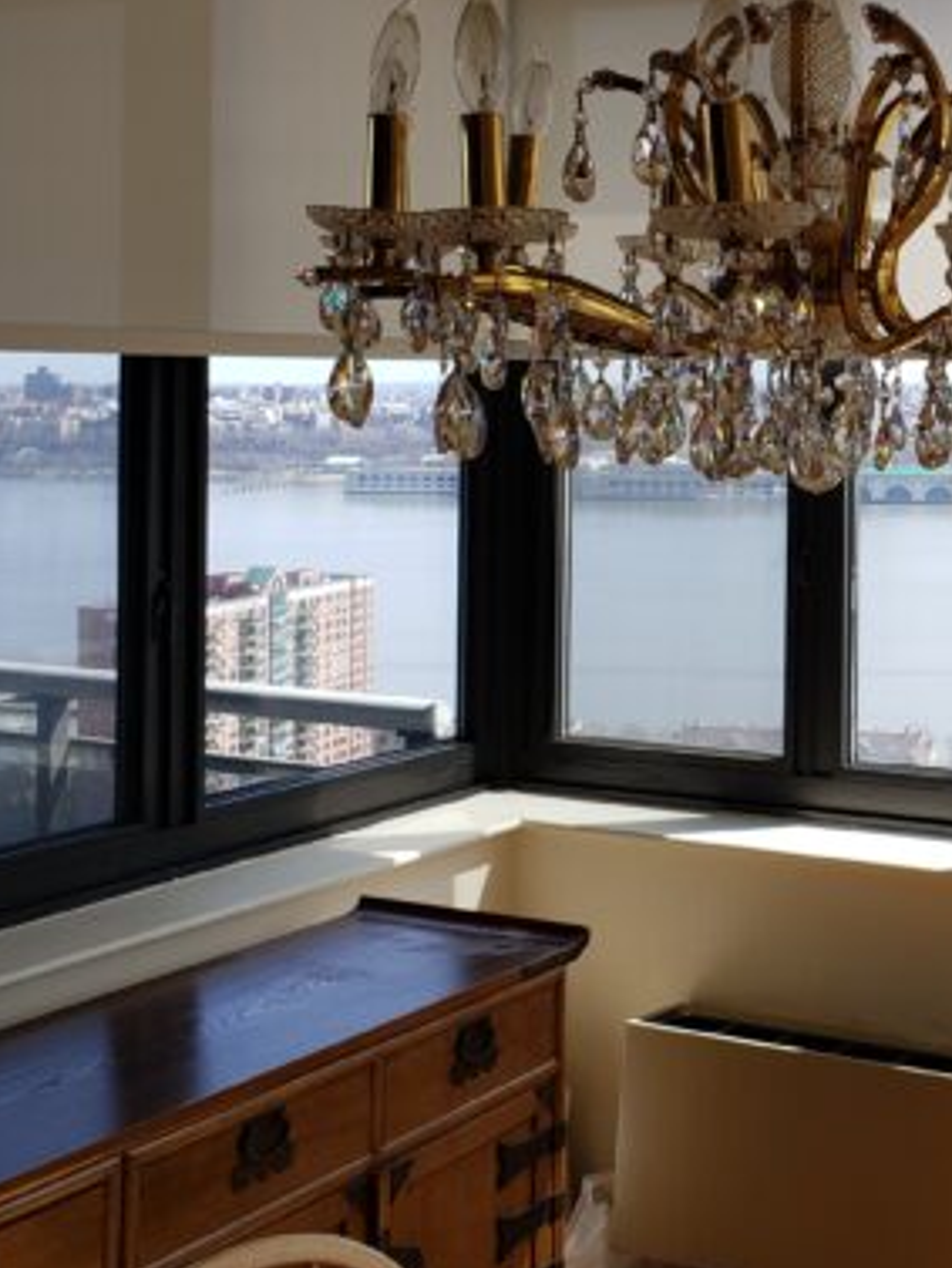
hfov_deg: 25.9
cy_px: 367
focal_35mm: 53
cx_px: 986
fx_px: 1942
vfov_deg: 35.6
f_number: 2.4
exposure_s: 1/281
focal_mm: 4.3
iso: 50
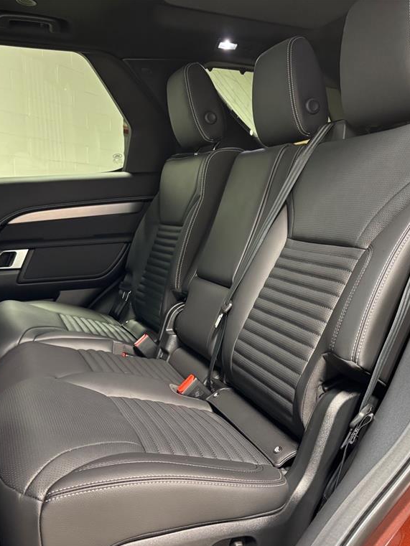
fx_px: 553
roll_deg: -1.0
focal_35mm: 35
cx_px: 233
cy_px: 274
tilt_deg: -7.9
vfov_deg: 52.6
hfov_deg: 40.6
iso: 320
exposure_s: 1/60
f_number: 1.6
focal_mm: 5.96
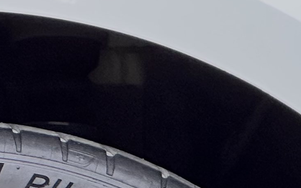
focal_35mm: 448
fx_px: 3674
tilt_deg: -2.8
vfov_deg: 2.9
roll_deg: +0.4
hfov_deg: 4.7
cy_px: 568
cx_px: -81
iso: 125
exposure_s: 1/100
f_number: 2.8
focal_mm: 9
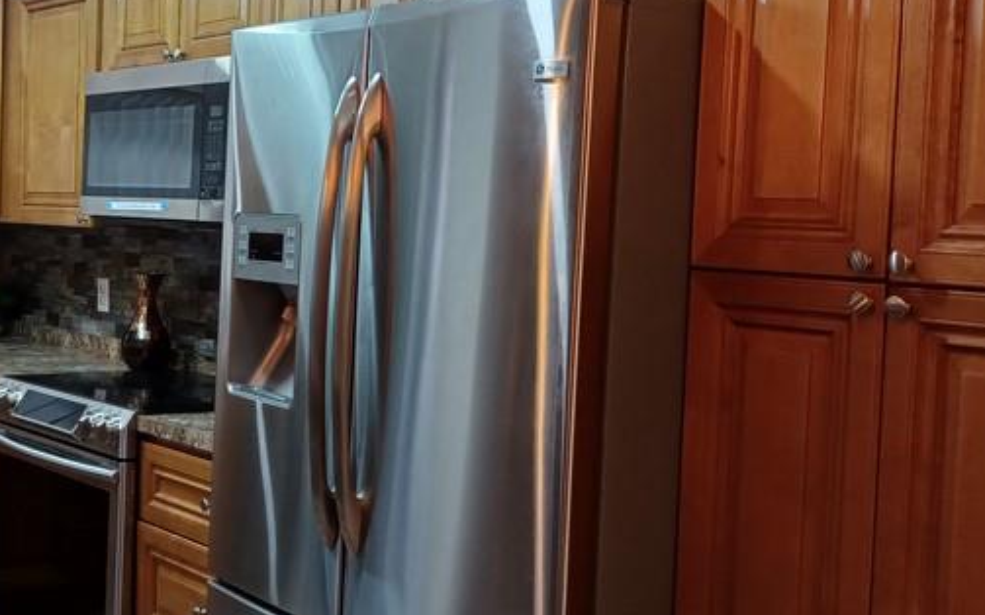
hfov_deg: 35.7
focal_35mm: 54
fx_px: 1449
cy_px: 239
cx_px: 137
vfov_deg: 23.9
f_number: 1.8
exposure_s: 1/40
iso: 250
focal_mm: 4.6
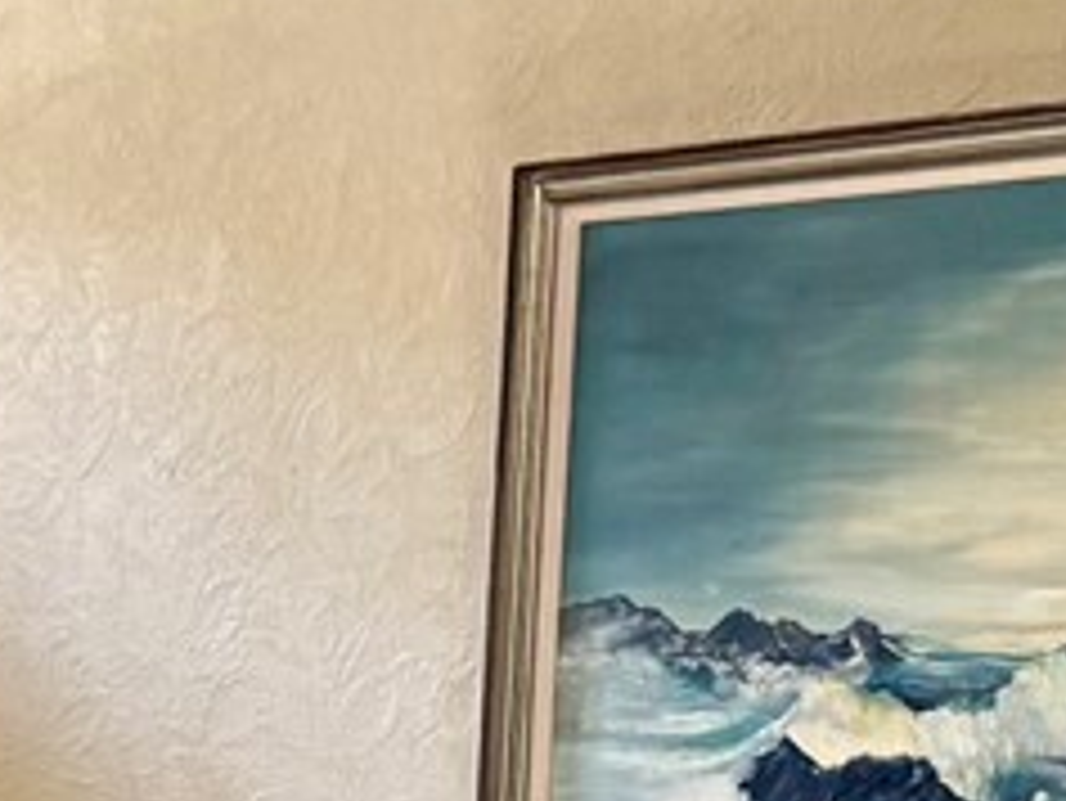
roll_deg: -0.2
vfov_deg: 8.9
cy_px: 1274
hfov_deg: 10.2
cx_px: -1723
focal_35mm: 162
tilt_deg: -5.9
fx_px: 4991
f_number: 1.78
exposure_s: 1/148
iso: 200
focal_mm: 6.76
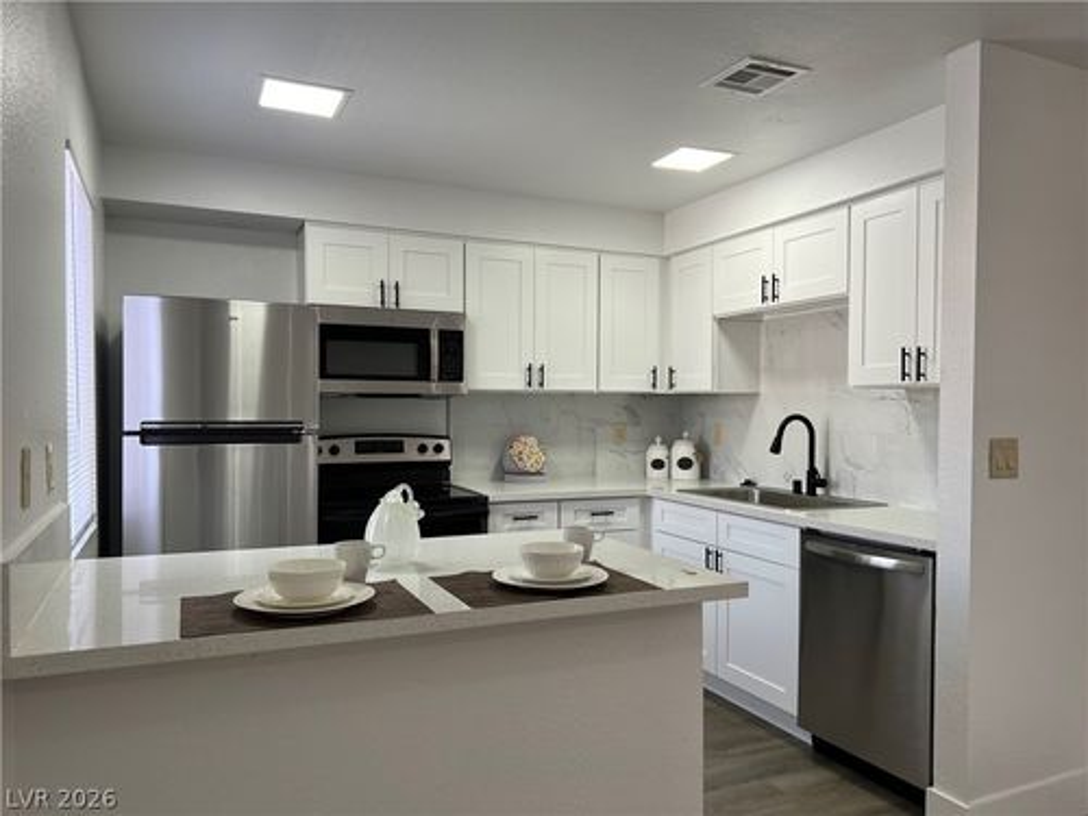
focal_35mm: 26
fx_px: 817
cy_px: 408
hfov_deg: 67.3
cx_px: 544
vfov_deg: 53.1
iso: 40
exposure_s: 1/120
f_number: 1.5
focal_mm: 5.7
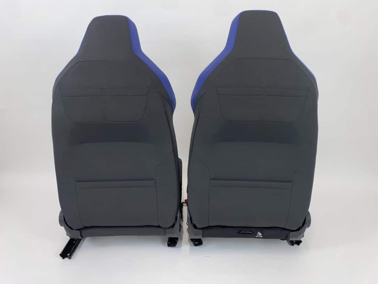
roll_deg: +0.7
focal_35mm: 26
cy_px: 142
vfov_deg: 53.1
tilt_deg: -17.0
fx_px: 284
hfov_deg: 67.3
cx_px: 189
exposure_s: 1/47
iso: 32
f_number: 1.8
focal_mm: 4.25
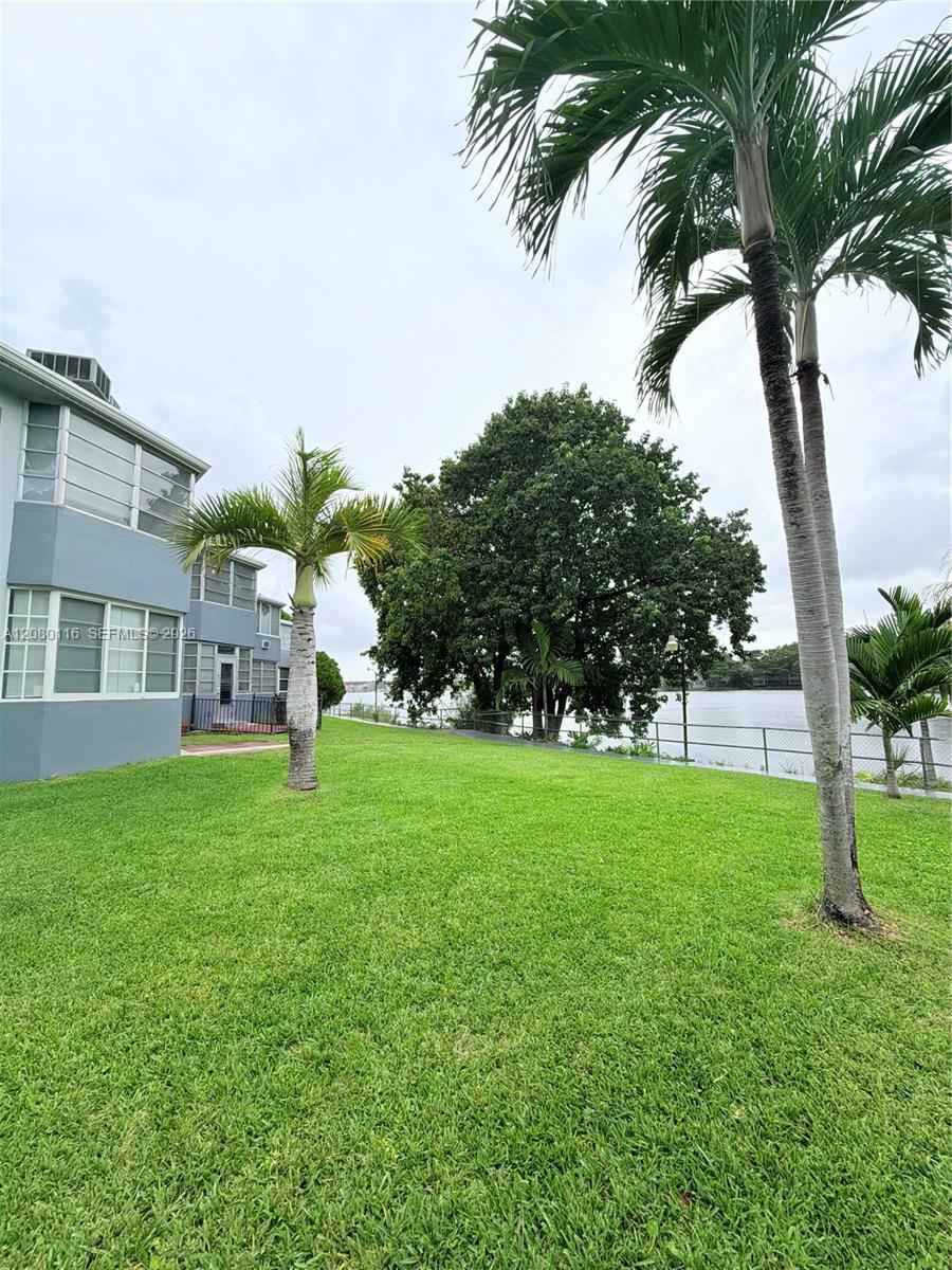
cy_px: 635
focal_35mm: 14
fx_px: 513
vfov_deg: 102.1
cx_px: 476
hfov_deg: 85.7
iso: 25
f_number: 2.2
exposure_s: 1/770
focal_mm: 2.22
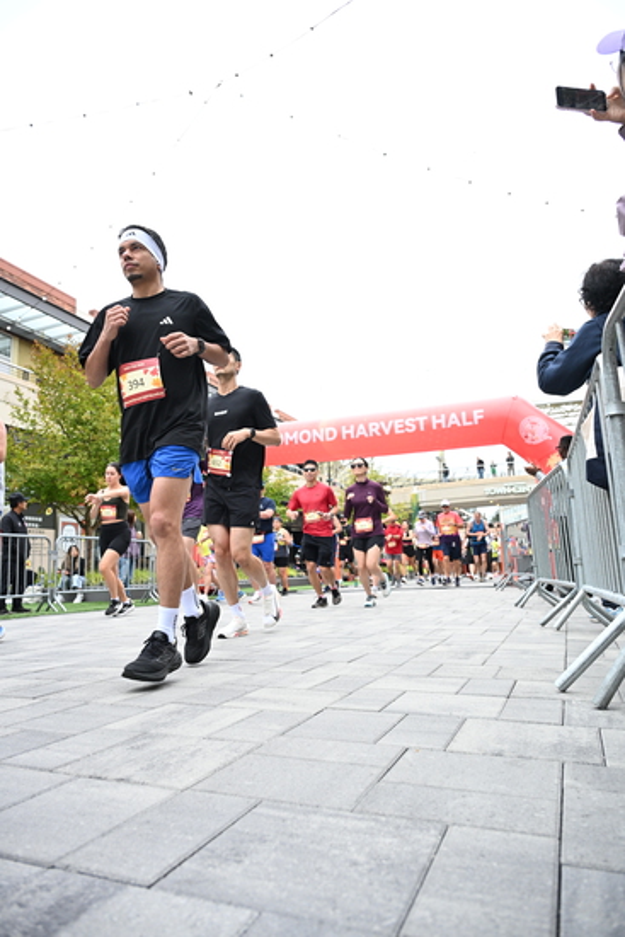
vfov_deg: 73.7
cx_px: 312
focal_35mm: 24
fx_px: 625
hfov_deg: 53.2
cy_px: 468
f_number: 4
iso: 2000
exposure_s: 1/640
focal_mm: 24
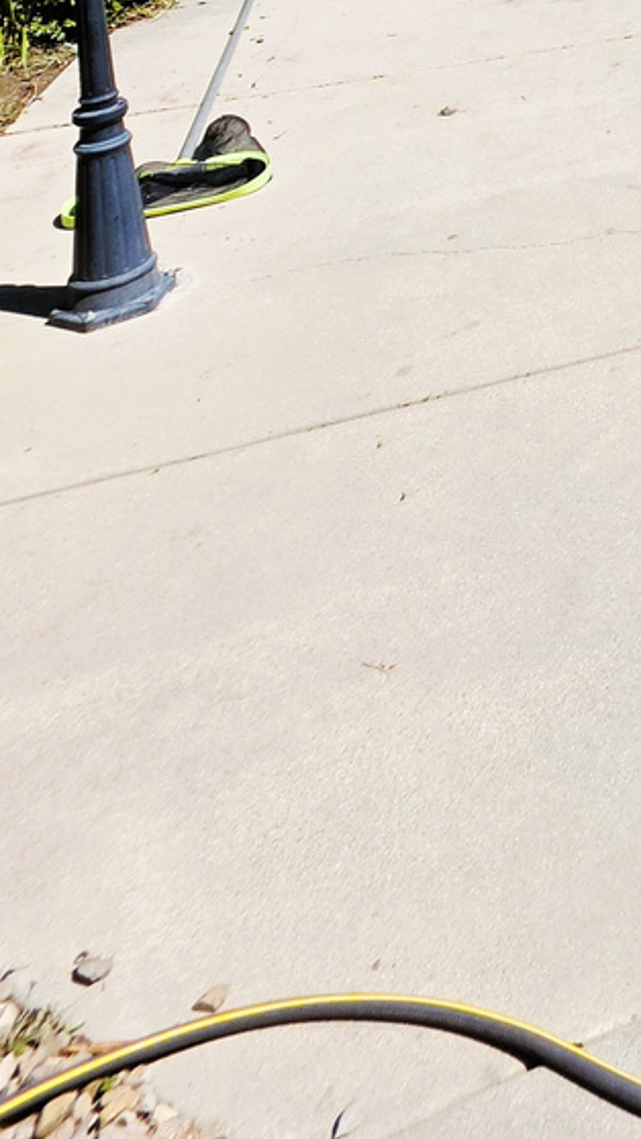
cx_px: 1104
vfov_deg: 35.0
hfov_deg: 21.7
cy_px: -353
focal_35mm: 39
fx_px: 1178
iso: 32
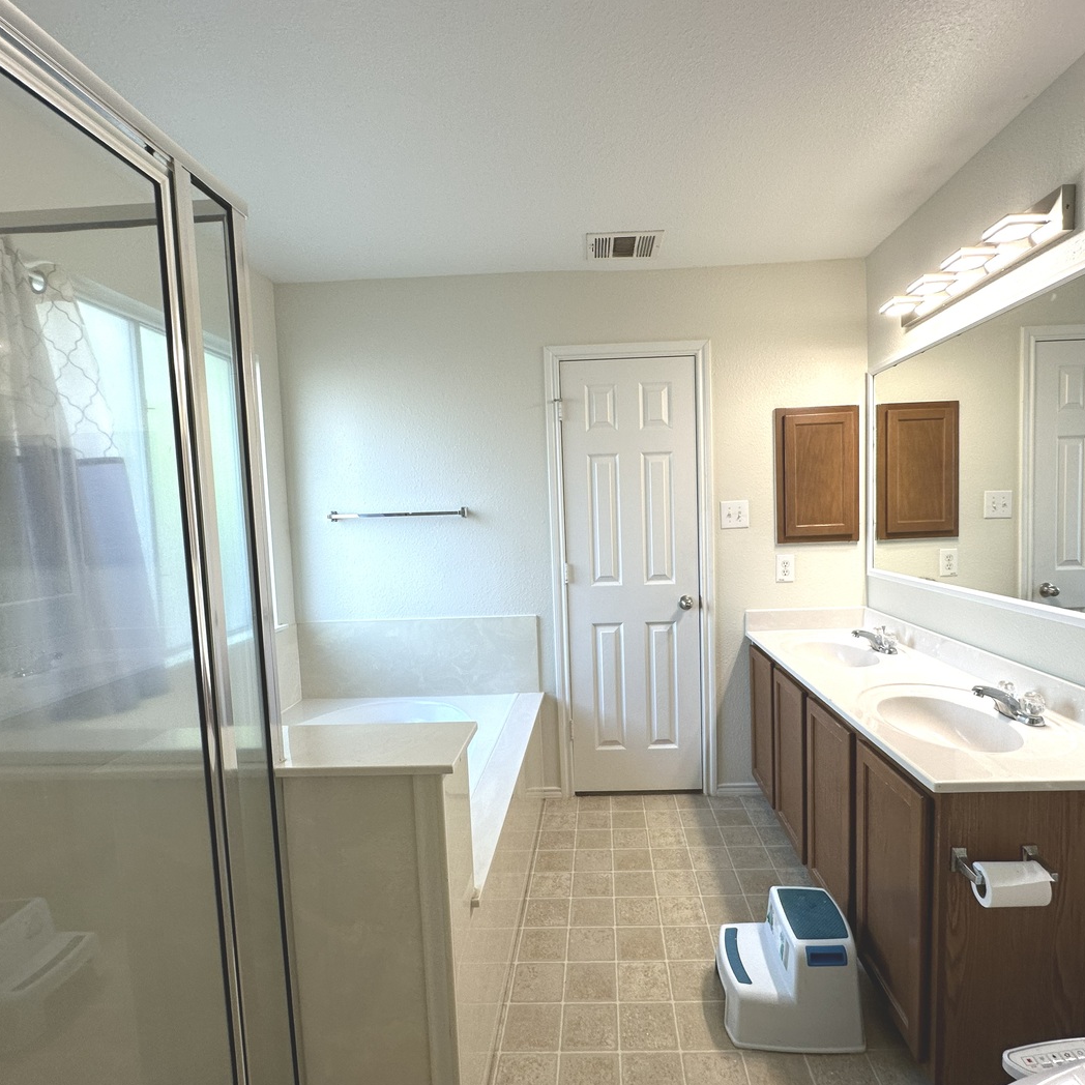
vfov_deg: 83.9
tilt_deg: -3.4
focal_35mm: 17
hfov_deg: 83.8
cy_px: 557
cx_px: 586
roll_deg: +1.6
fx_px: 603
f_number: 2.2
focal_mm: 2.22
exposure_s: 1/120
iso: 100
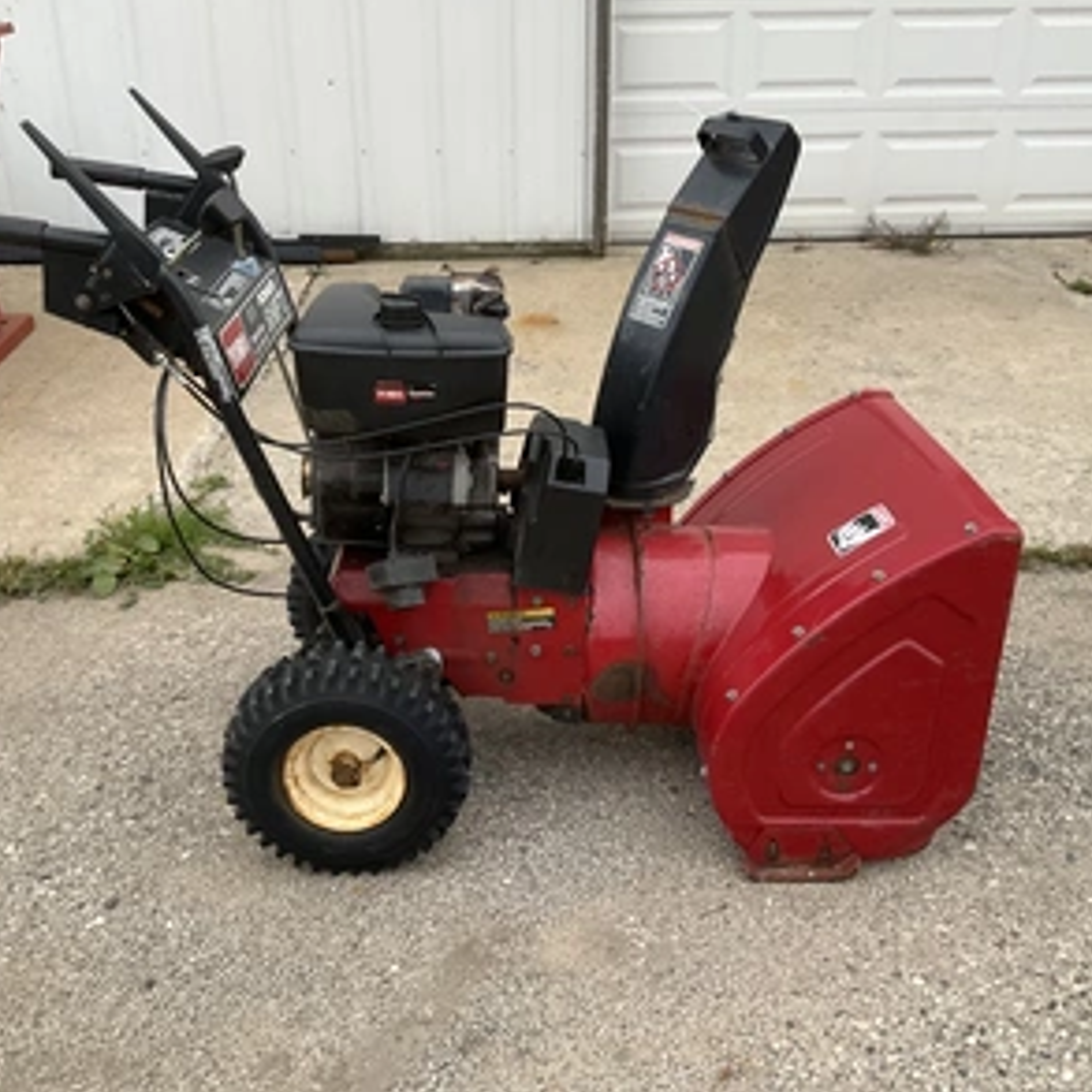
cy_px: 537
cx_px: 511
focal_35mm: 35
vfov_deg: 47.2
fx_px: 1249
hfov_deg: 47.2
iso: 64
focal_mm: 3
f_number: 1.8
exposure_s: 1/122
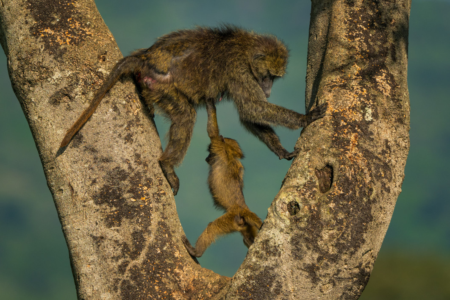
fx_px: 7499
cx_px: 225
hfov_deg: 3.4
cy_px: 150
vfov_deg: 2.3
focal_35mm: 600
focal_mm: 400
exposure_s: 1/5000
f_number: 3.5
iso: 250
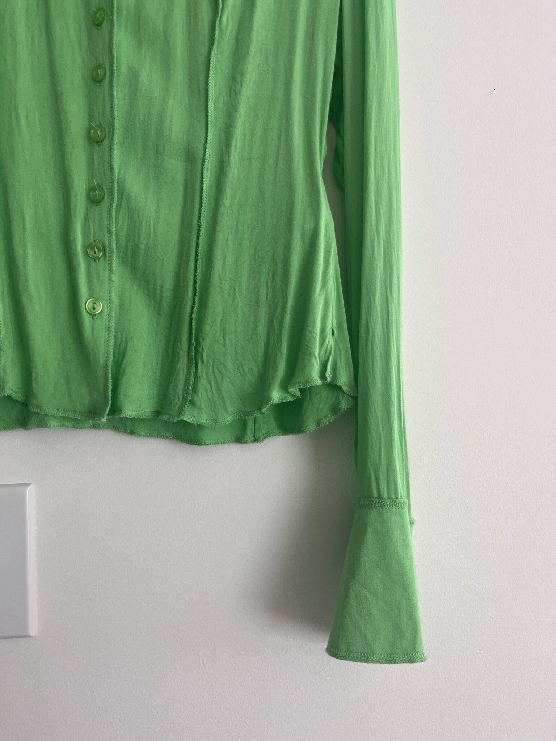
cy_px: 370
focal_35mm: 26
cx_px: 278
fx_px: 557
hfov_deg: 53.1
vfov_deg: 67.3
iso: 80
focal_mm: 5.1
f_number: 1.6
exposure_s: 1/121
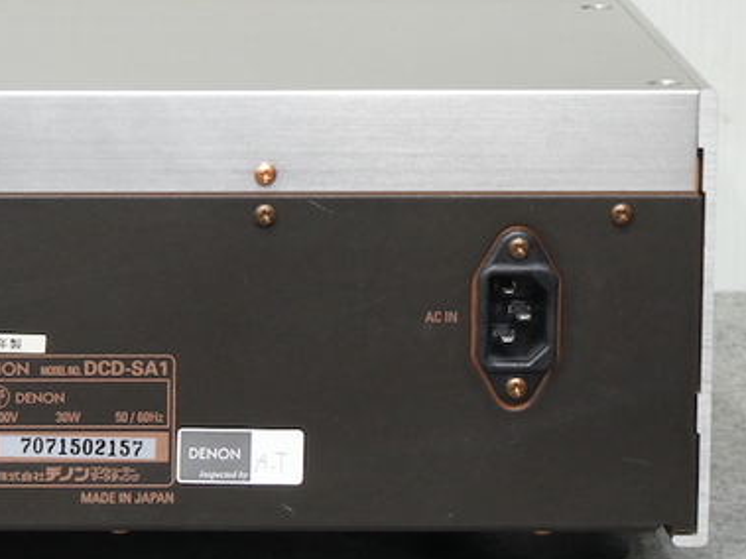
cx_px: -71
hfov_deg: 6.3
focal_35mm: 314
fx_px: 6765
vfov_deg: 4.7
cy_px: 346
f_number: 5.2
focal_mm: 22.3
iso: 200
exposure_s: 1/4
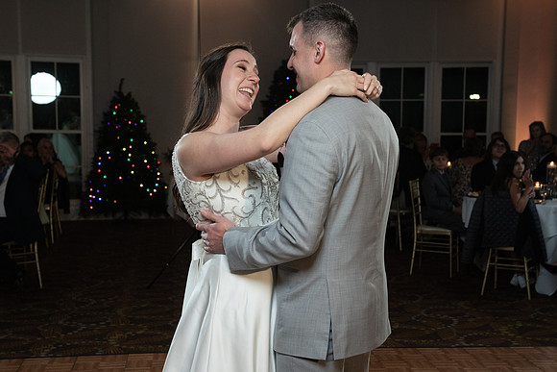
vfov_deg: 23.8
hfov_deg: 35.0
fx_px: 883
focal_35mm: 57
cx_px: 274
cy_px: 205
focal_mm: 50
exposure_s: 1/200
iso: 2000
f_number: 5.6
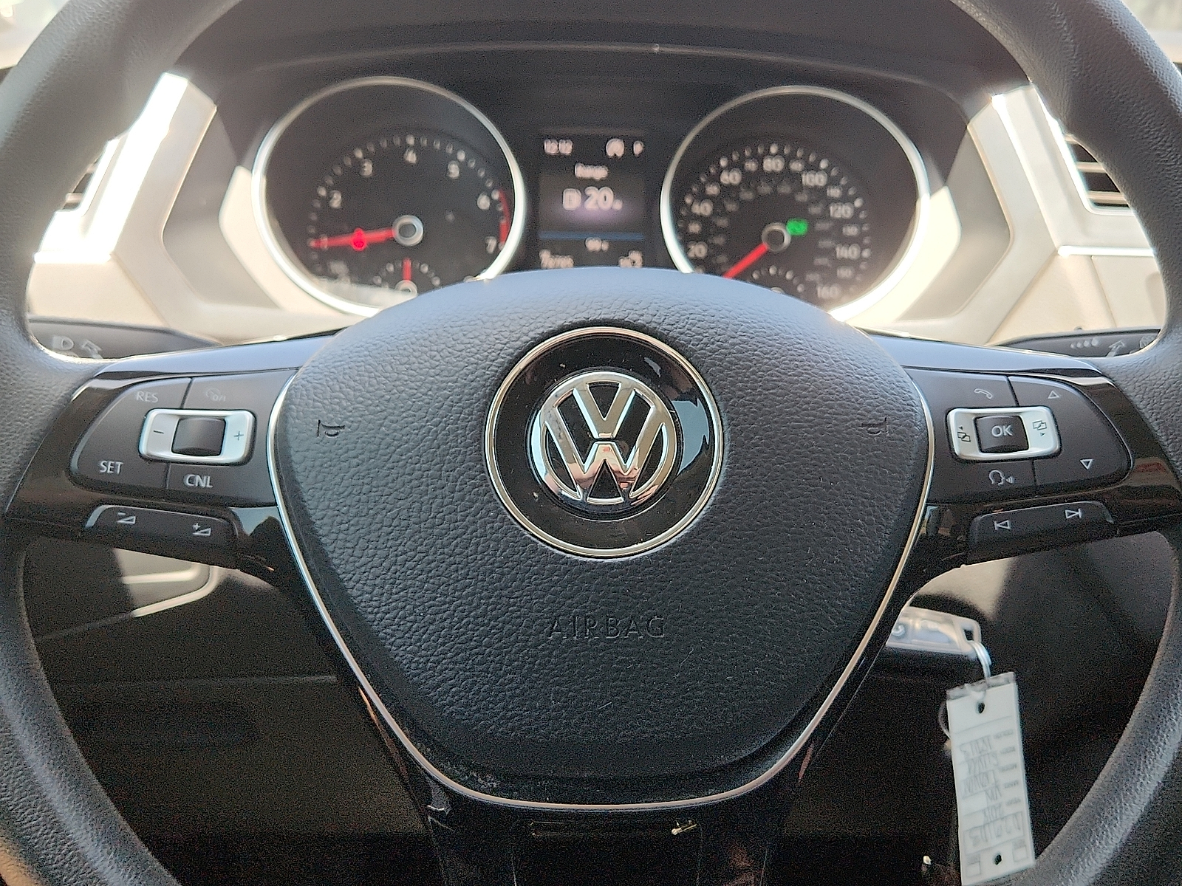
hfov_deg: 73.9
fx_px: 785
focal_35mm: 23
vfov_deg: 58.9
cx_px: 591
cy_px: 443
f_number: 1.8
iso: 99
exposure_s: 1/100
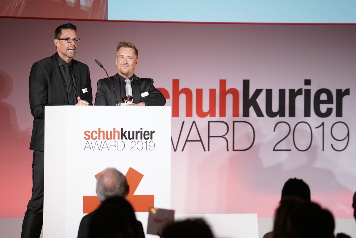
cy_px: 119
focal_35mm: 172
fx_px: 1701
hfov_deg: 11.9
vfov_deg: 8.0
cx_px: 178
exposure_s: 1/250
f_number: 4
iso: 2500
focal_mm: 172
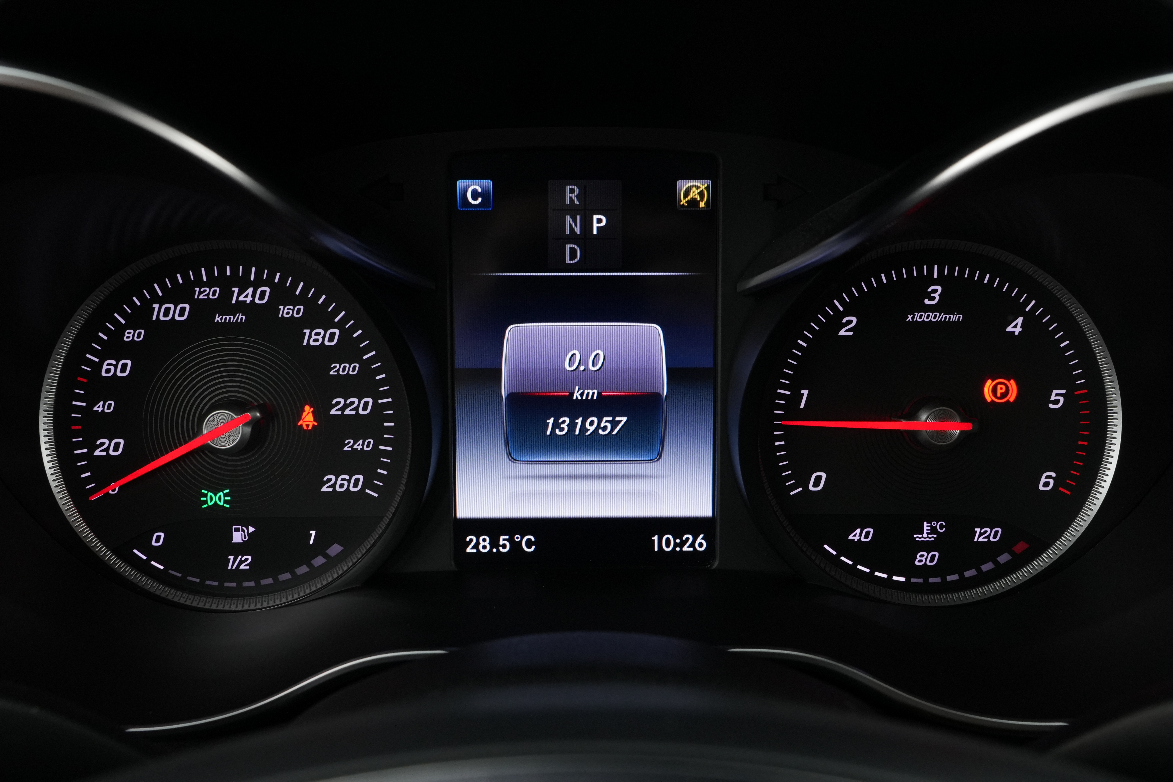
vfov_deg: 41.7
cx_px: 586
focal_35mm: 32
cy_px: 391
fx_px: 1026
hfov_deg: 59.5
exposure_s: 1/40
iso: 1000
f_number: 8
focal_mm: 21
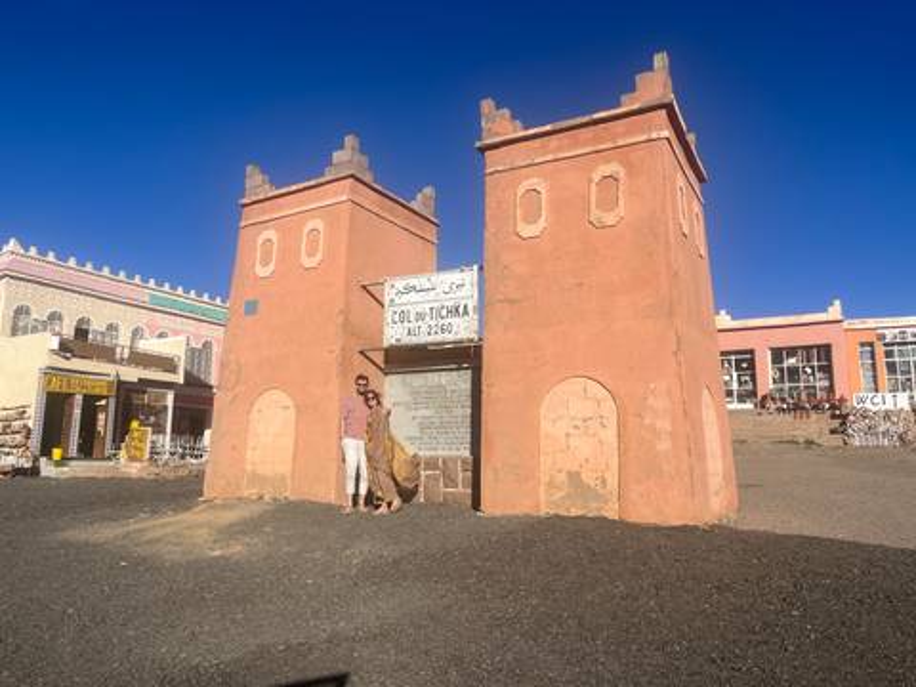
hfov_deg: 67.3
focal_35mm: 26
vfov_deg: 53.1
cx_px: 458
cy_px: 344
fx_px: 688
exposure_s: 1/5848
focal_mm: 5.1
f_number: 1.6
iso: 50
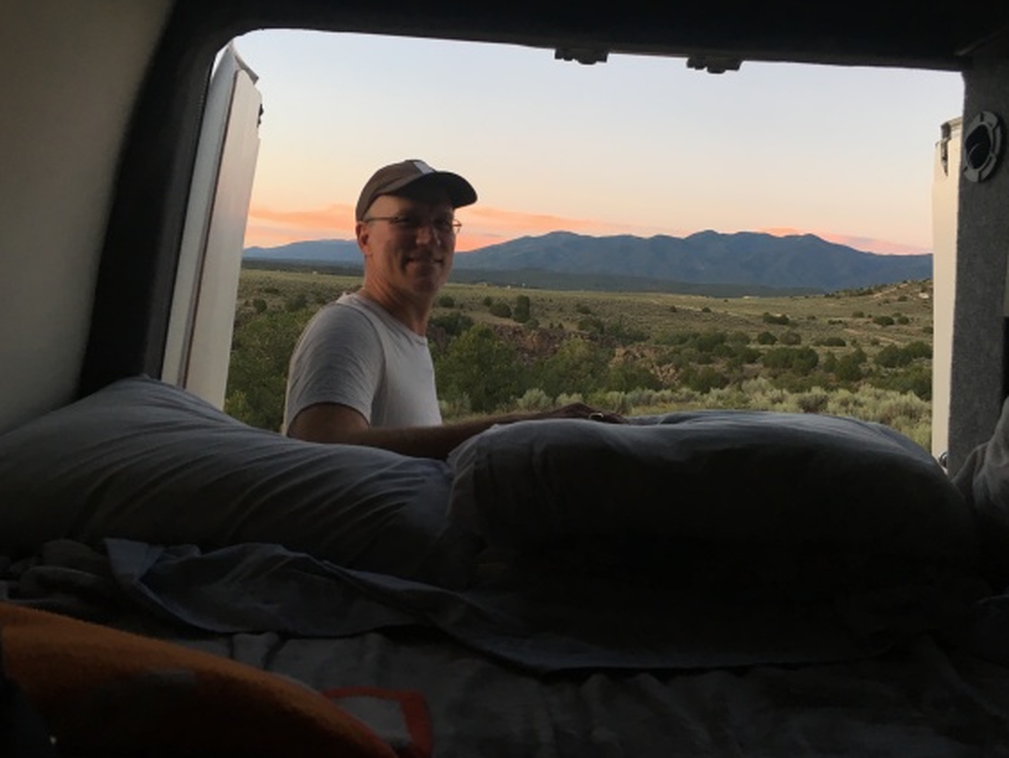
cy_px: 341
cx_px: 531
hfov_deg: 55.3
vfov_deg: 42.9
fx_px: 962
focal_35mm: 33
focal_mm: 4.15
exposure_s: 1/40
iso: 25
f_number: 2.2
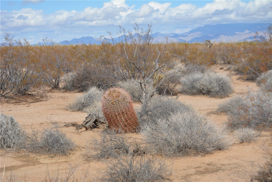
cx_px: 136
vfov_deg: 16.6
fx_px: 624
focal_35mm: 82
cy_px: 91
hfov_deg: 24.6
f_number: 7.1
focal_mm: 55
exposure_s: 1/1600
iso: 400
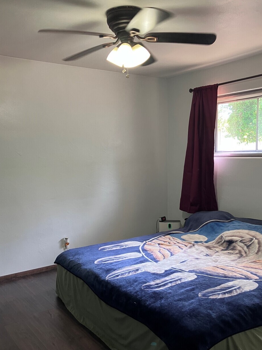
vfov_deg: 55.1
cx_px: 135
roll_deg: +0.6
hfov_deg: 42.9
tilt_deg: -7.2
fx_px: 333
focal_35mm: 33
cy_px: 204
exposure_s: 1/60
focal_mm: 3.99
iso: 125
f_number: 1.8
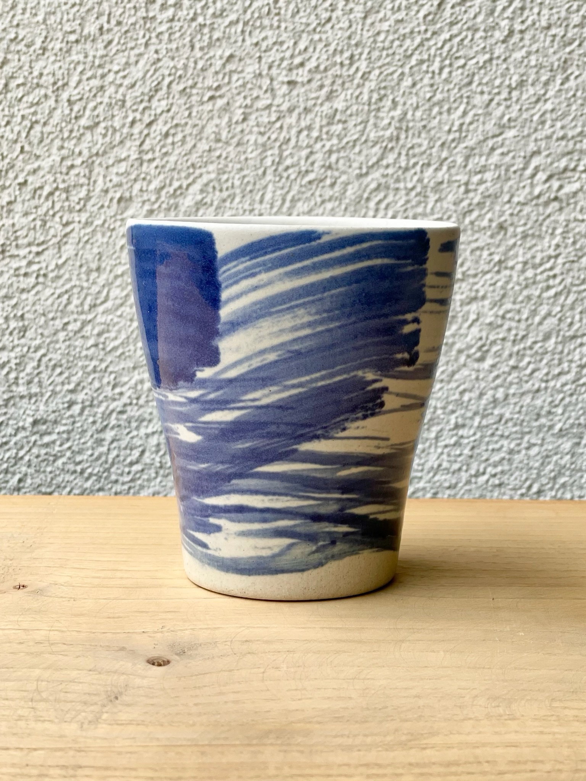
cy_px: 390
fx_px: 1174
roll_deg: -1.1
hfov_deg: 28.0
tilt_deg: -9.0
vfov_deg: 36.8
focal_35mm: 52
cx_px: 293
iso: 25
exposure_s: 1/180
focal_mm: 6
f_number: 2
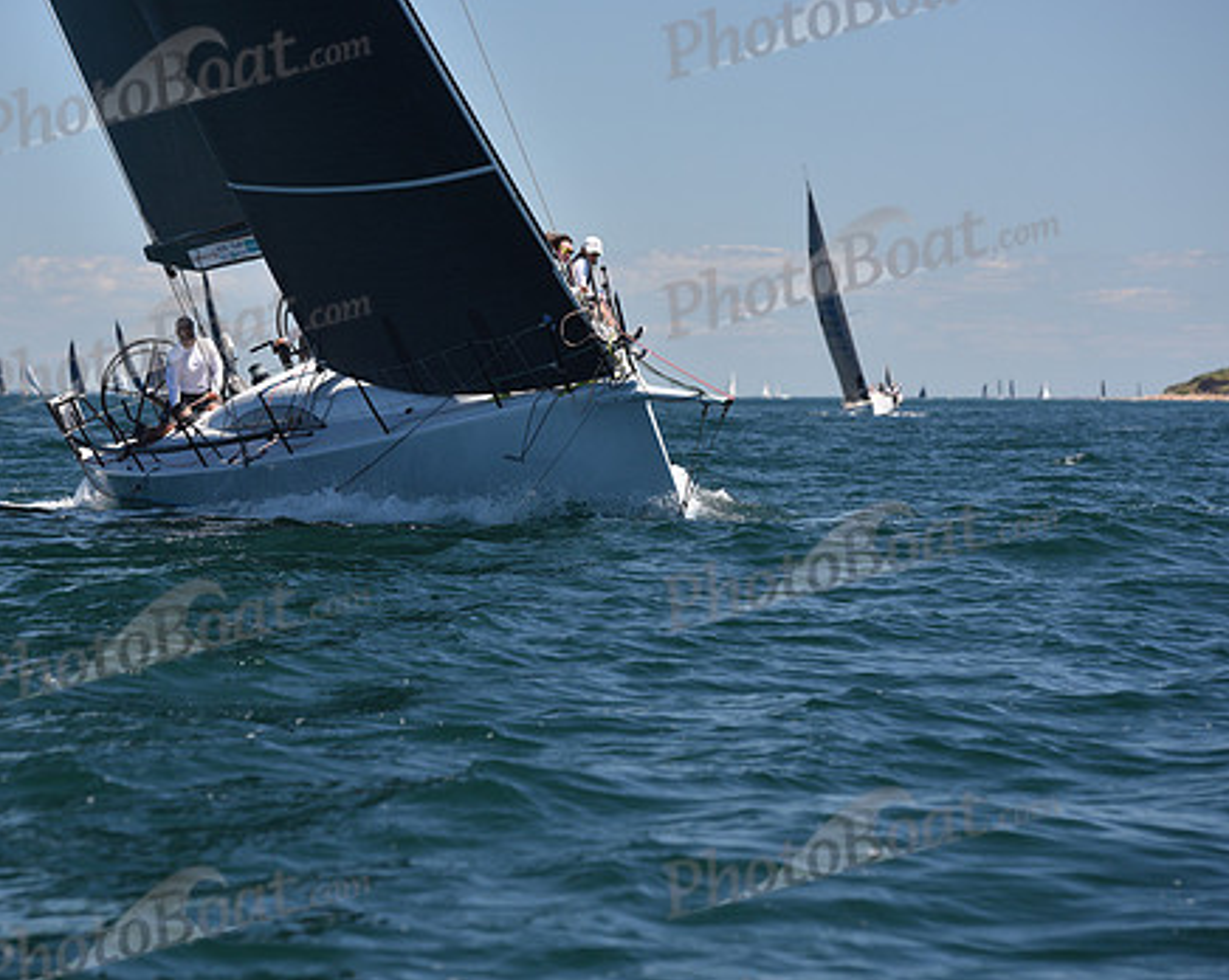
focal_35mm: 175
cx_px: 519
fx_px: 6360
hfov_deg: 11.0
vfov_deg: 8.8
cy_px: 452
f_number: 5.6
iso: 250
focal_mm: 140
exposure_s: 1/800
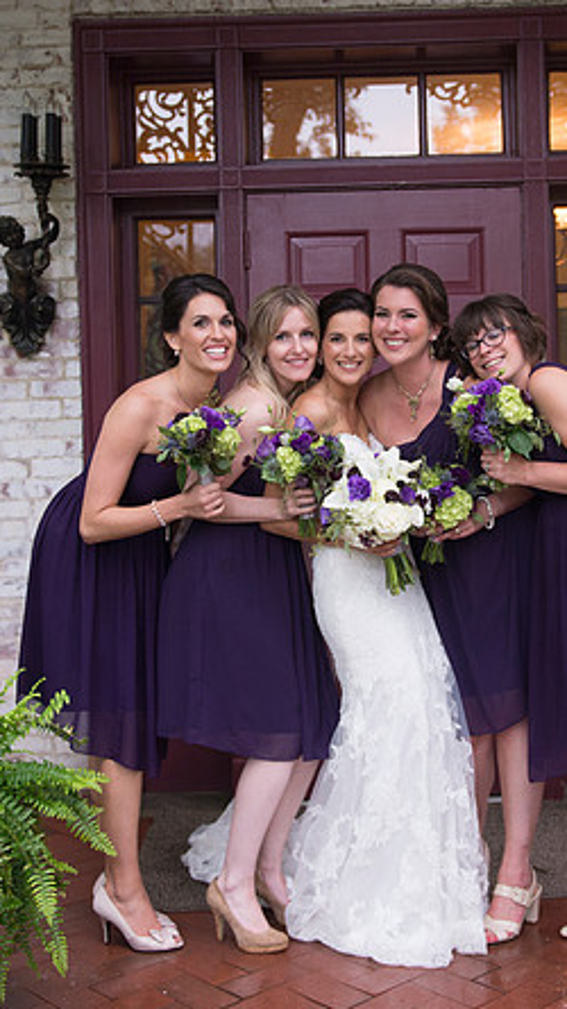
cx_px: 376
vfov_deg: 39.8
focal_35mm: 52
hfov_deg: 22.9
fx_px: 1391
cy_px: 430
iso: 640
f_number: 2.8
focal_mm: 28
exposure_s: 1/80
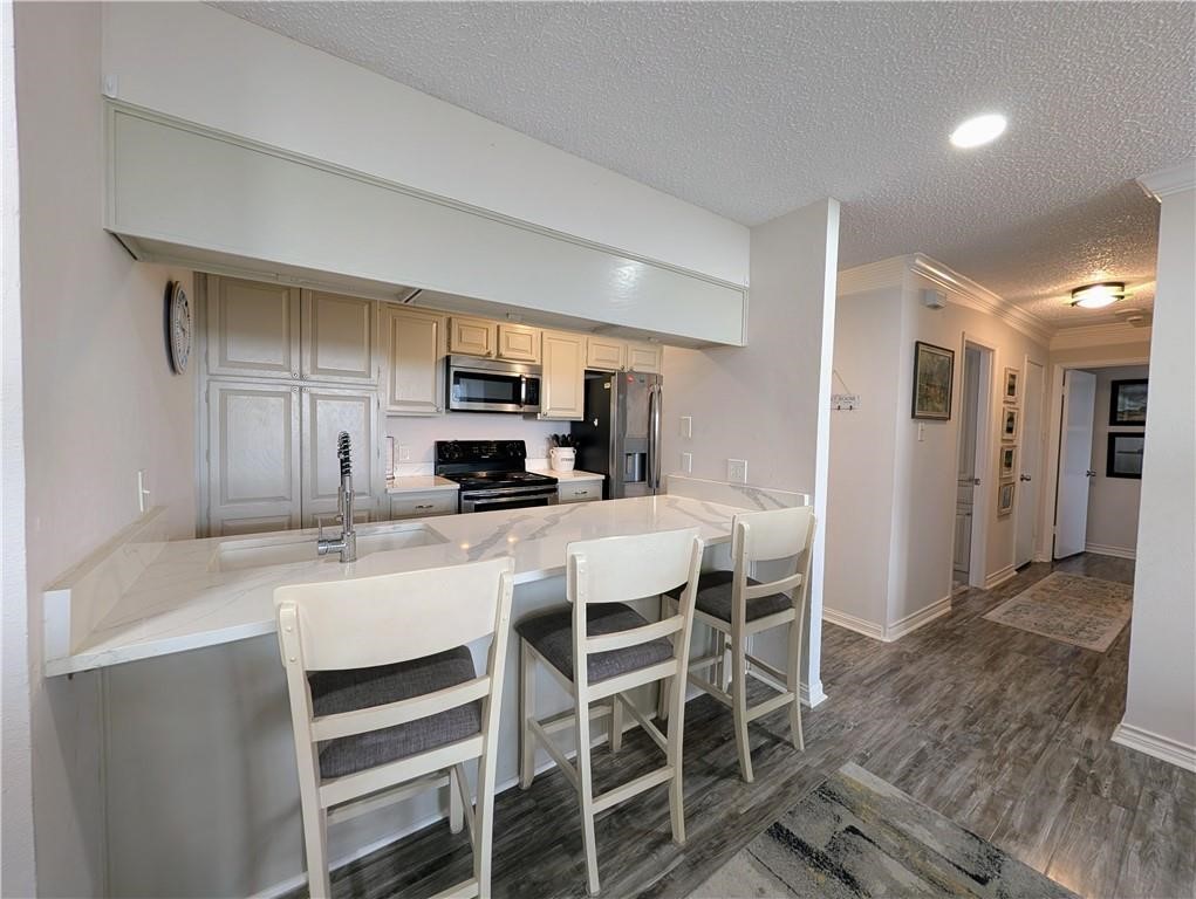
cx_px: 598
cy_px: 450
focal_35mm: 12
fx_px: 415
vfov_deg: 94.6
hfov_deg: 110.5
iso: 133
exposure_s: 1/60
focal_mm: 2.02
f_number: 1.7
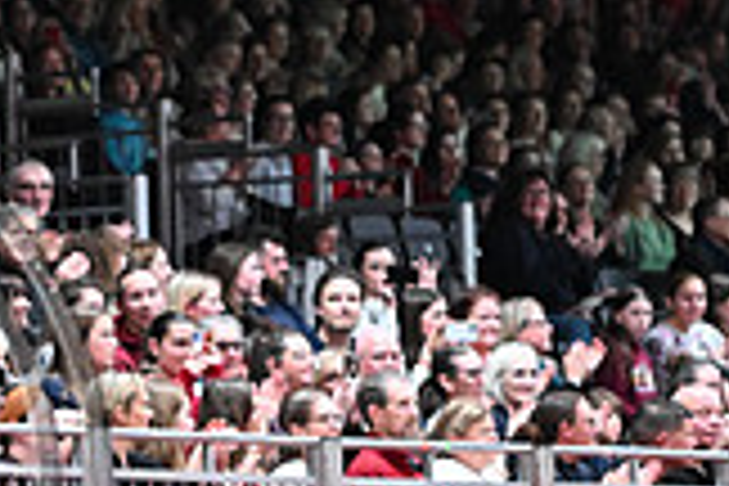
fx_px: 8403
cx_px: -405
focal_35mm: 415
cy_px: 434
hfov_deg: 4.9
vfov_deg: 3.3
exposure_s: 1/800
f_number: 4
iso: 6400
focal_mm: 116
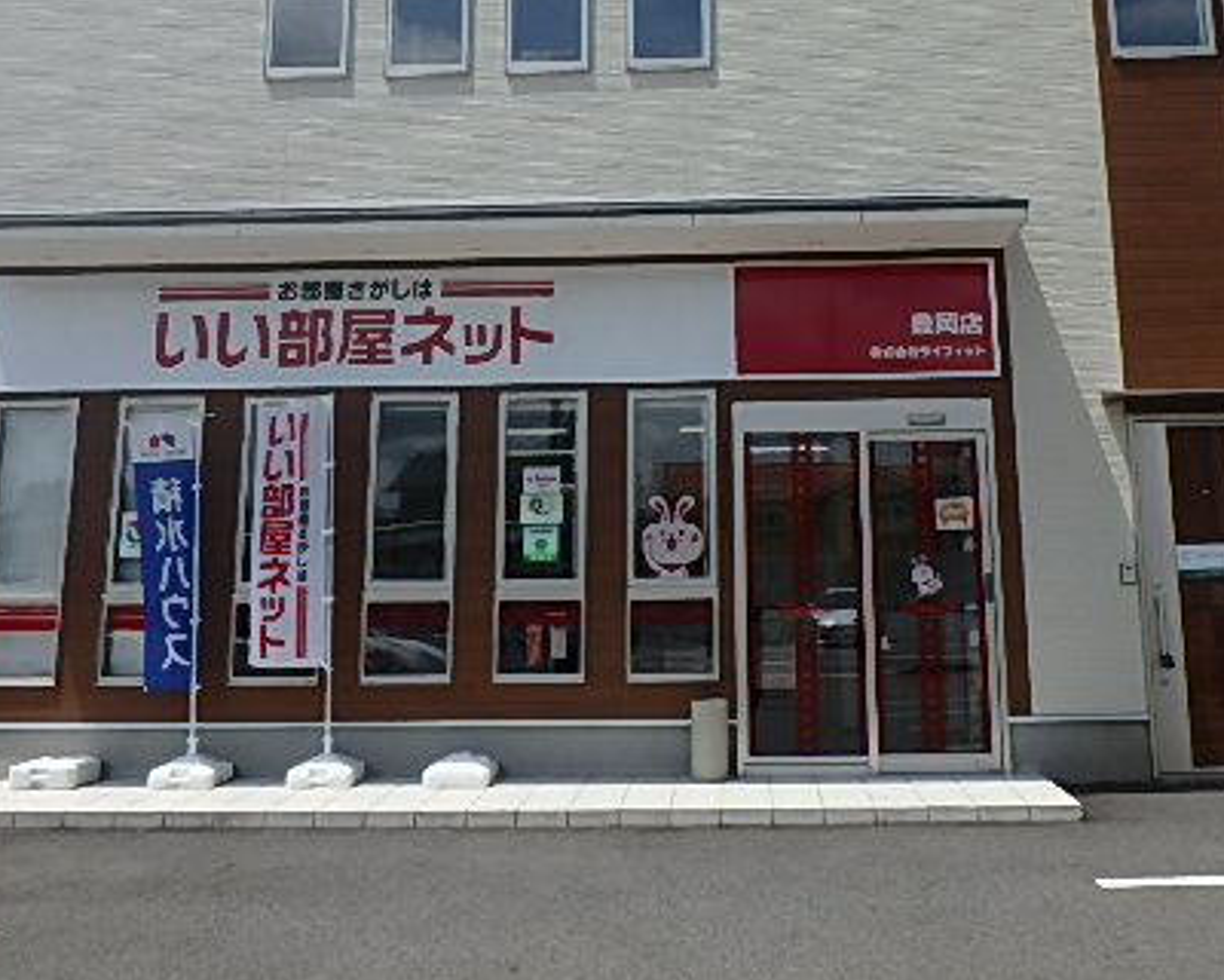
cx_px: 701
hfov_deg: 46.7
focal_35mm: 39
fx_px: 1413
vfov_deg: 37.6
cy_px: 282
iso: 125
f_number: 6.8
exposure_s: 1/500
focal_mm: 4.5
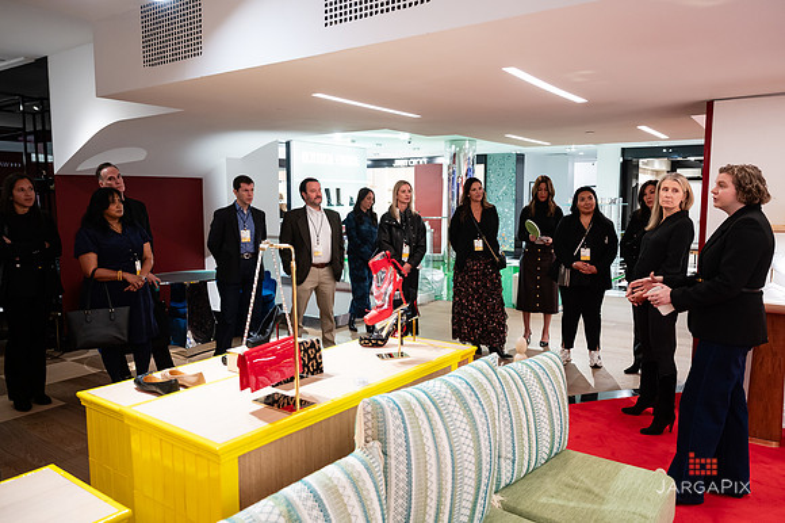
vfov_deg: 48.2
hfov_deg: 67.8
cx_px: 392
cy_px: 262
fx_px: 585
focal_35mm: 27
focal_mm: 26
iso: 1600
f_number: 3.2
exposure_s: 1/160
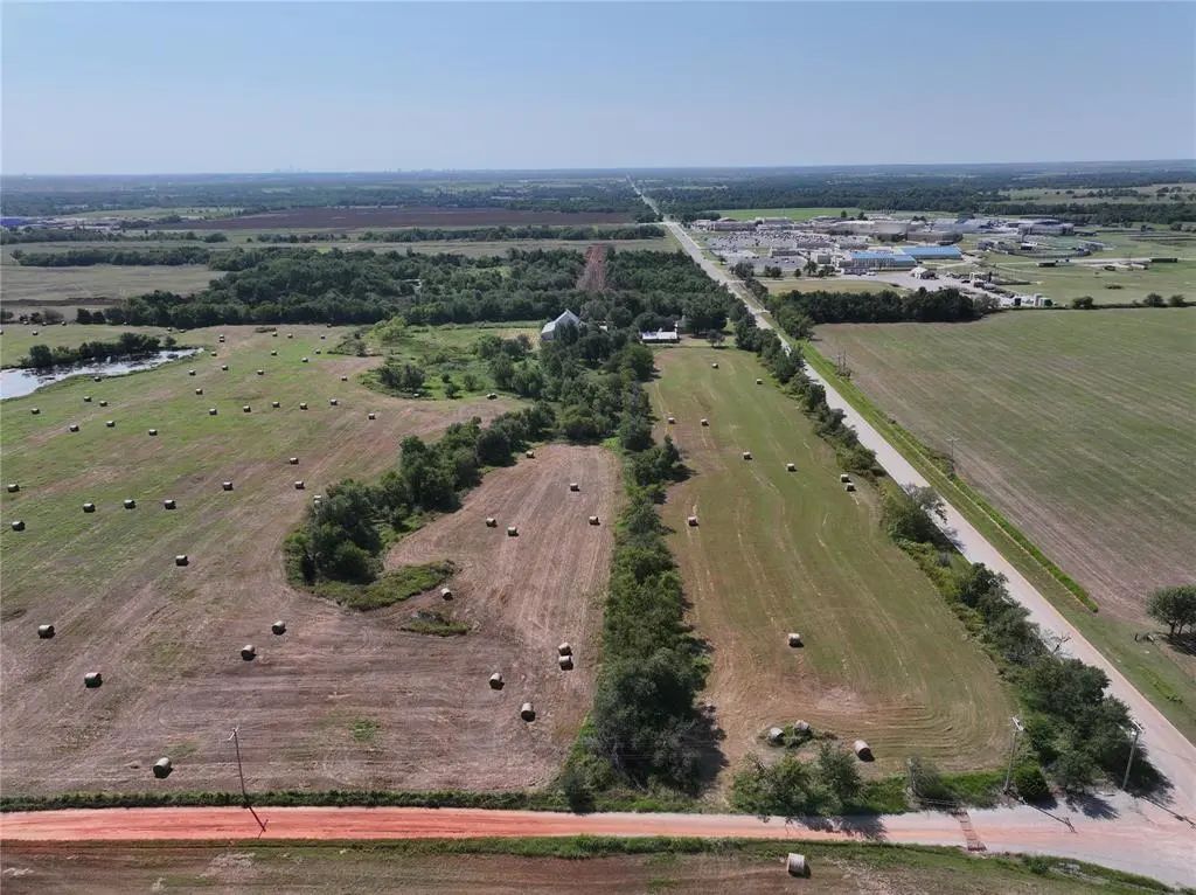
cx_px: 598
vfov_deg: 56.7
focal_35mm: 24
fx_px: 828
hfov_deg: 71.6
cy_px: 448
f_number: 2.8
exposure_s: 1/4000
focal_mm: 12.29
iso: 190
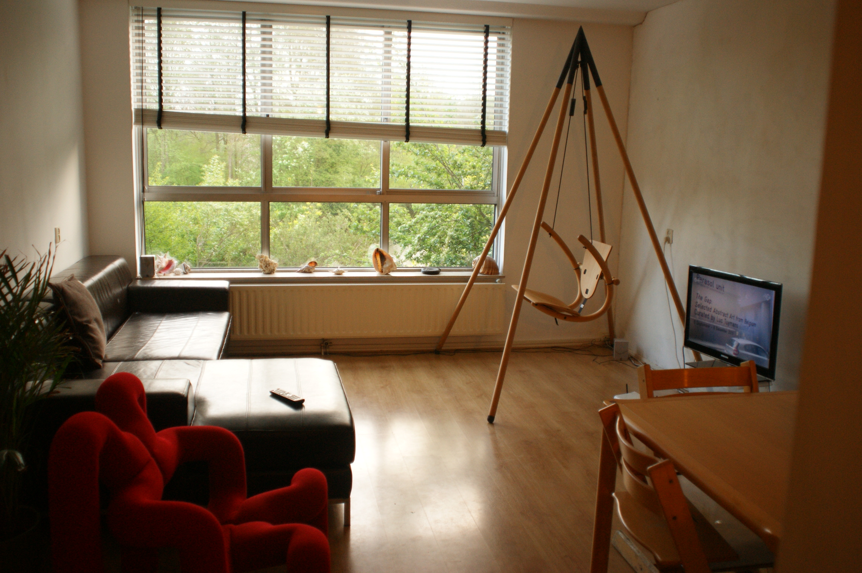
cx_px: 431
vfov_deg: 43.5
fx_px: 718
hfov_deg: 62.0
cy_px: 286
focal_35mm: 30
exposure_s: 1/20
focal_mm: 20
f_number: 2.8
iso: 400
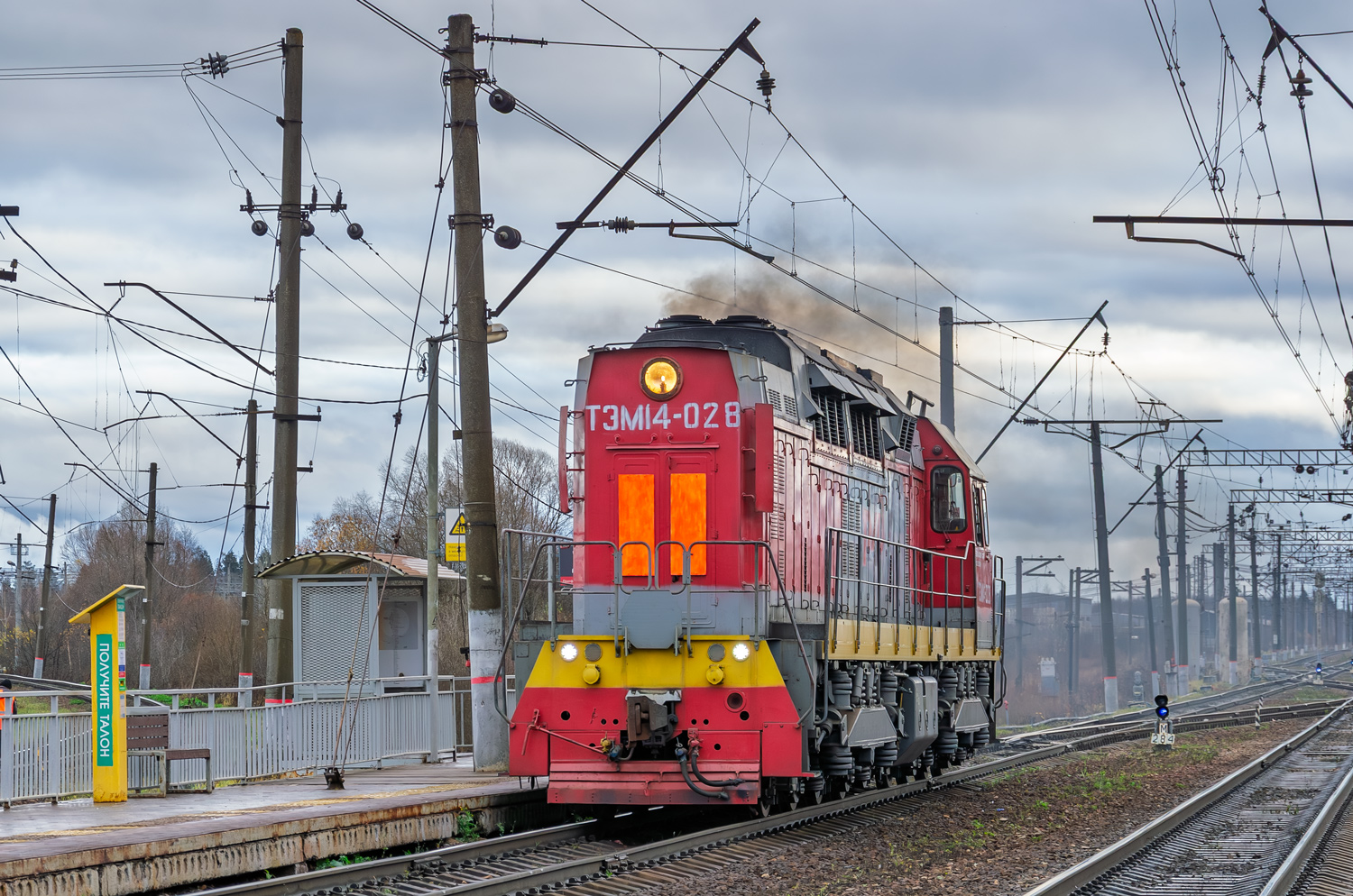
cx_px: 676
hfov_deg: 20.6
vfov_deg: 13.8
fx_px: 3714
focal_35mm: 99
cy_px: 448
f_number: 5.3
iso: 160
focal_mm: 66
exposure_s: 1/160
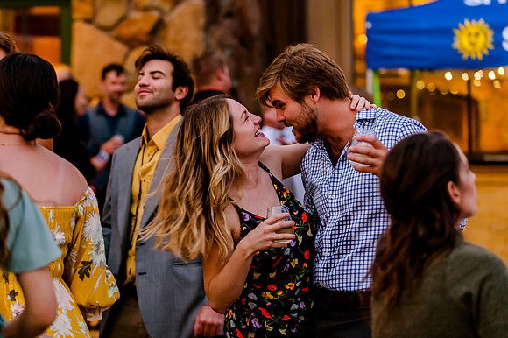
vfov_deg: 11.0
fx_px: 1753
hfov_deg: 16.5
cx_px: 214
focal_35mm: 124
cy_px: 154
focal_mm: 102
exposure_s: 1/125
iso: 4000
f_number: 2.8
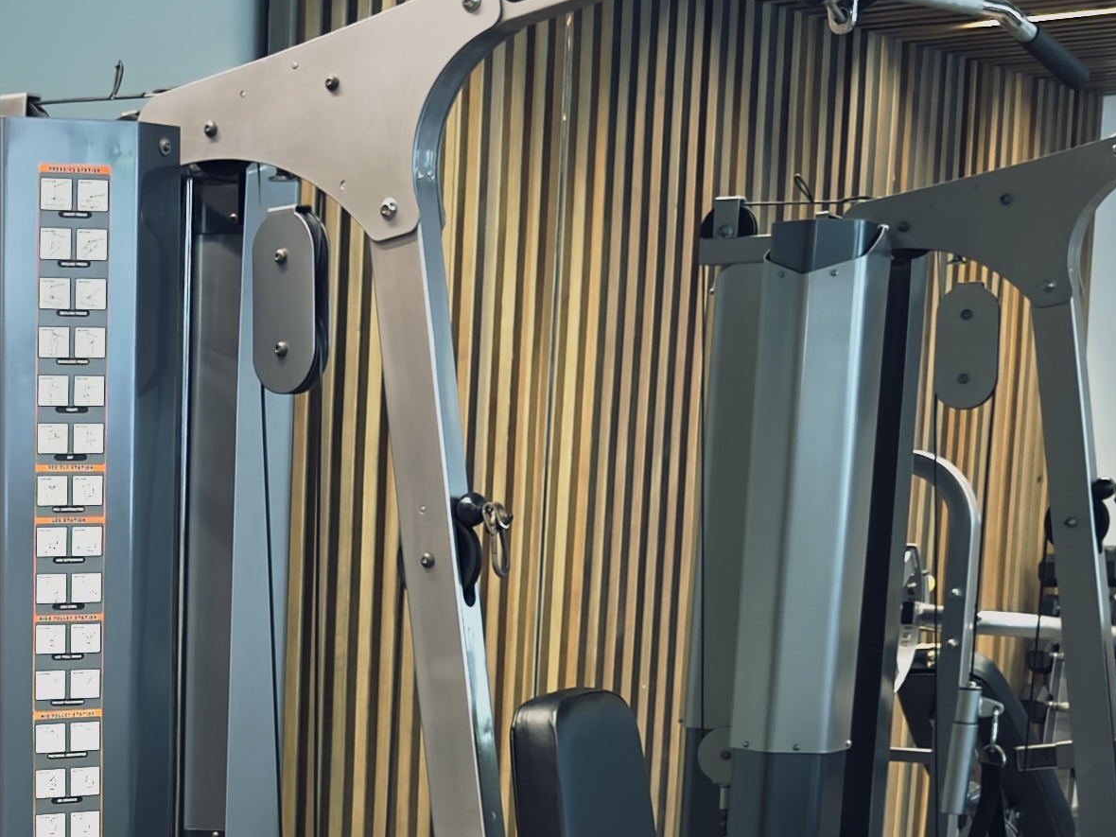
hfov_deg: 22.7
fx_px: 2644
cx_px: -61
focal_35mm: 82
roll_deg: -0.1
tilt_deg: -9.4
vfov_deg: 17.4
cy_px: 936
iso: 400
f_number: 1.78
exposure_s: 1/50
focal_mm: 6.76
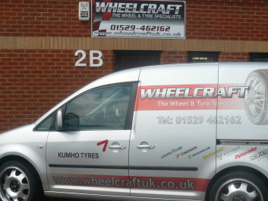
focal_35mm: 61
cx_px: 123
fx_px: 472
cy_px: 136
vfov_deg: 23.9
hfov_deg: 31.7
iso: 100
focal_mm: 7
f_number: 6.3
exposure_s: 1/400
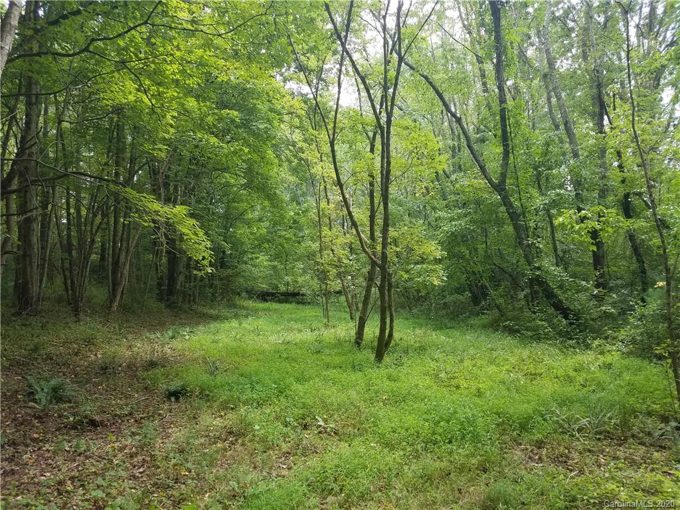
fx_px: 511
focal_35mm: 26
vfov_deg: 53.1
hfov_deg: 67.3
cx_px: 340
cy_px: 255
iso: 50
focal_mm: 4.2
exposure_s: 1/233
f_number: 1.7
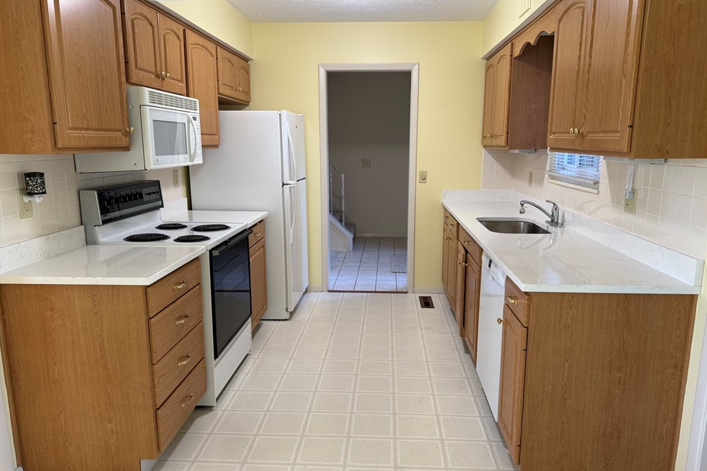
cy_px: 245
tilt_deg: -11.3
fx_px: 510
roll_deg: -0.3
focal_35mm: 26
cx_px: 360
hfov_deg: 69.4
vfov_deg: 49.5
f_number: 1.78
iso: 160
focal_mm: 6.76
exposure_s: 1/60
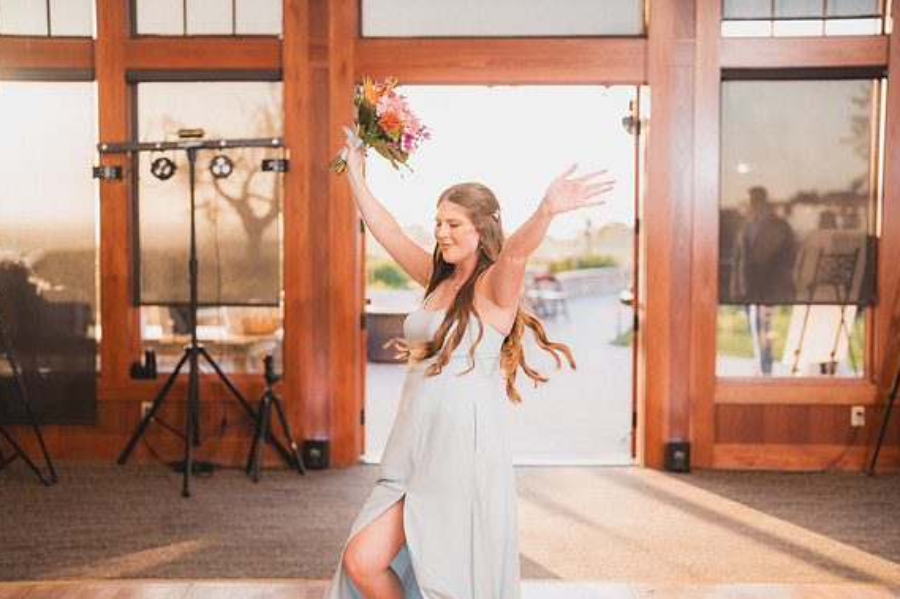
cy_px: 301
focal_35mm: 51
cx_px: 452
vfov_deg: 26.5
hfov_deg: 38.9
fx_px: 1275
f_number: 1.8
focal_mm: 50
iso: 125
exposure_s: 1/250
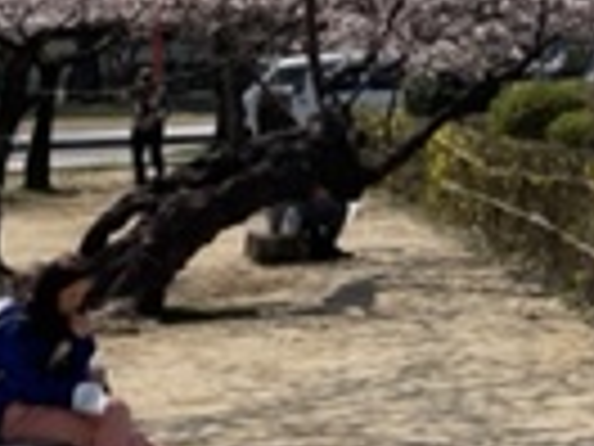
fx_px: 2162
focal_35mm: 126
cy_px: -248
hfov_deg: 12.8
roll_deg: +1.4
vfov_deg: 11.2
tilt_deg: +8.1
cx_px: 1332
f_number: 1.6
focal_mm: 4.2
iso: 32
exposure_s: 1/6897
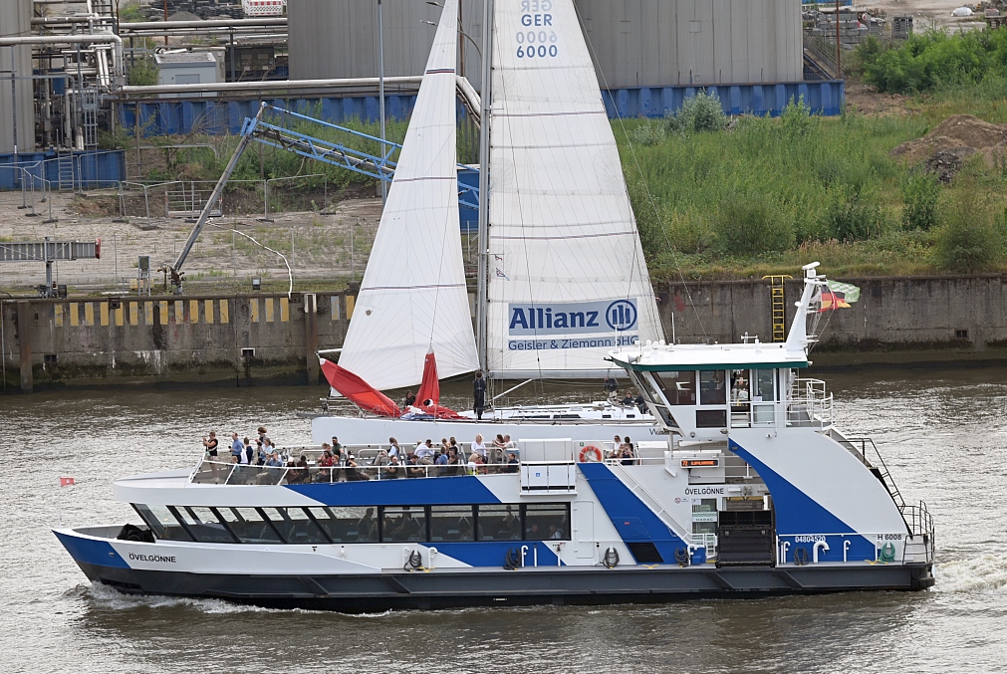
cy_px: 336
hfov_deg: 8.5
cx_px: 501
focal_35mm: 243
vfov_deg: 5.7
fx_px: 6806
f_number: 5.3
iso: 200
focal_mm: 240
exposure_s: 1/500
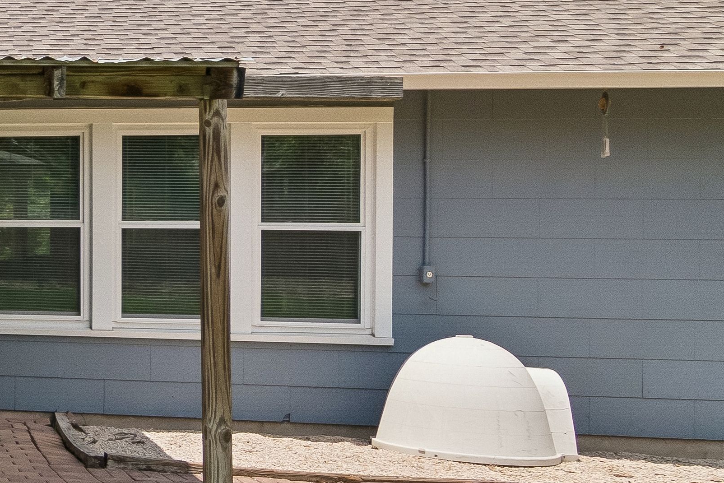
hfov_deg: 23.9
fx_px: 1187
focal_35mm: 59
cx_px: -449
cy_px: 223
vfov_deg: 23.0
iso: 320
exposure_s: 1/500
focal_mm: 11.5
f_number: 10
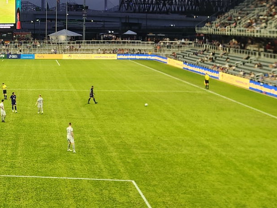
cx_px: -52
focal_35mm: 72
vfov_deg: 20.3
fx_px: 576
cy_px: 51
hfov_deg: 24.6
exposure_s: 1/180
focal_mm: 5.4
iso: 200
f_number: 1.8
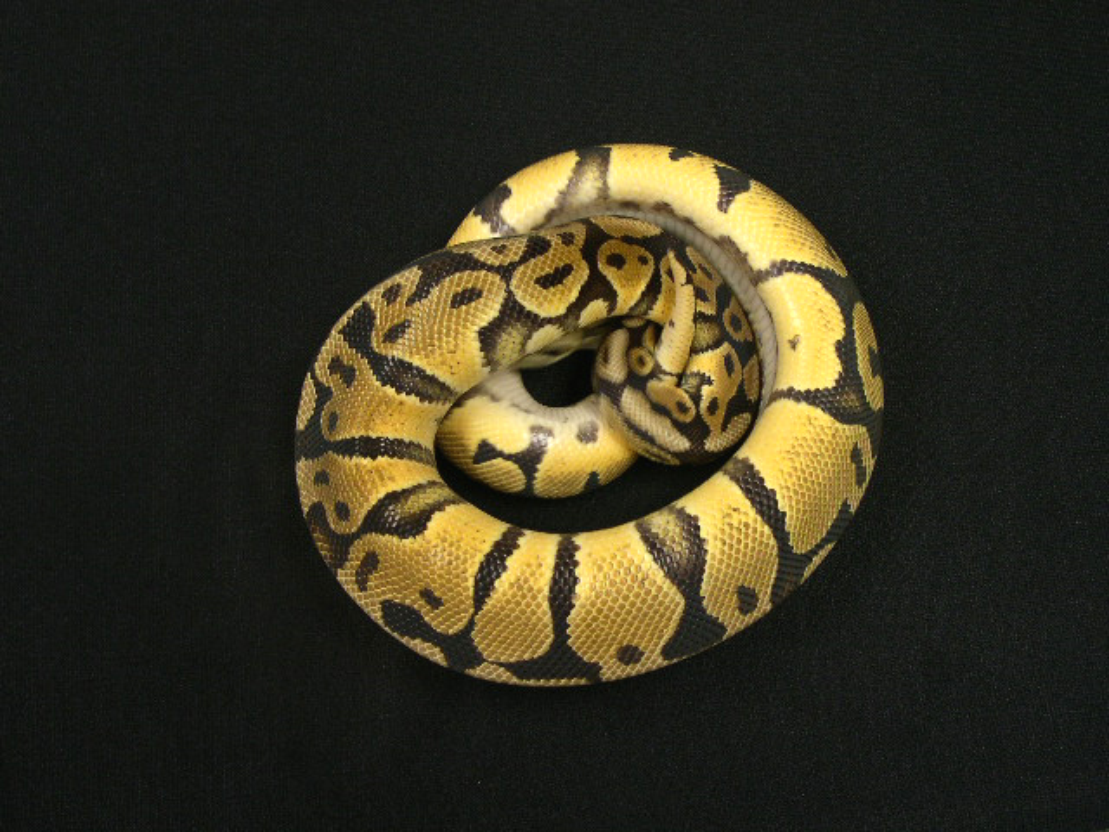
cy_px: 416
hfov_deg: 49.0
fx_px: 1217
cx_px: 554
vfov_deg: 37.7
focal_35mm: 38
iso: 100
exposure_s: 1/4
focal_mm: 8
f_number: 7.6
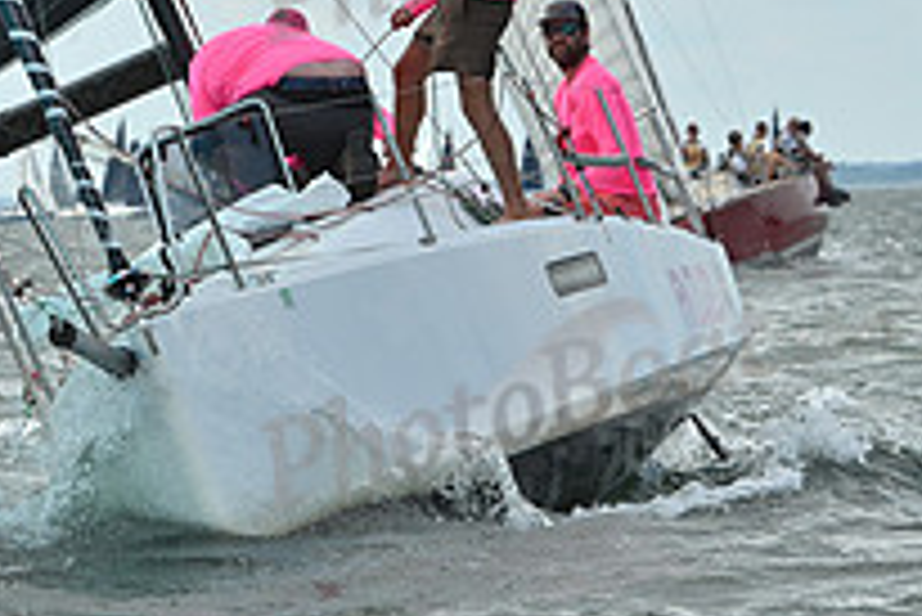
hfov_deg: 5.8
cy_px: 223
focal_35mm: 354
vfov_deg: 3.9
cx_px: 31
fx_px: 9072
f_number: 7.1
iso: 250
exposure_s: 1/1250
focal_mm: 125
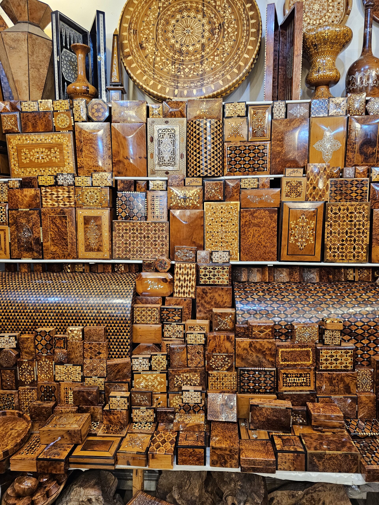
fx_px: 336
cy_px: 252
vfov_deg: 73.9
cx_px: 190
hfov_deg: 58.9
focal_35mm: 23
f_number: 1.7
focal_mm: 6.3
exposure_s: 1/100
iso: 500
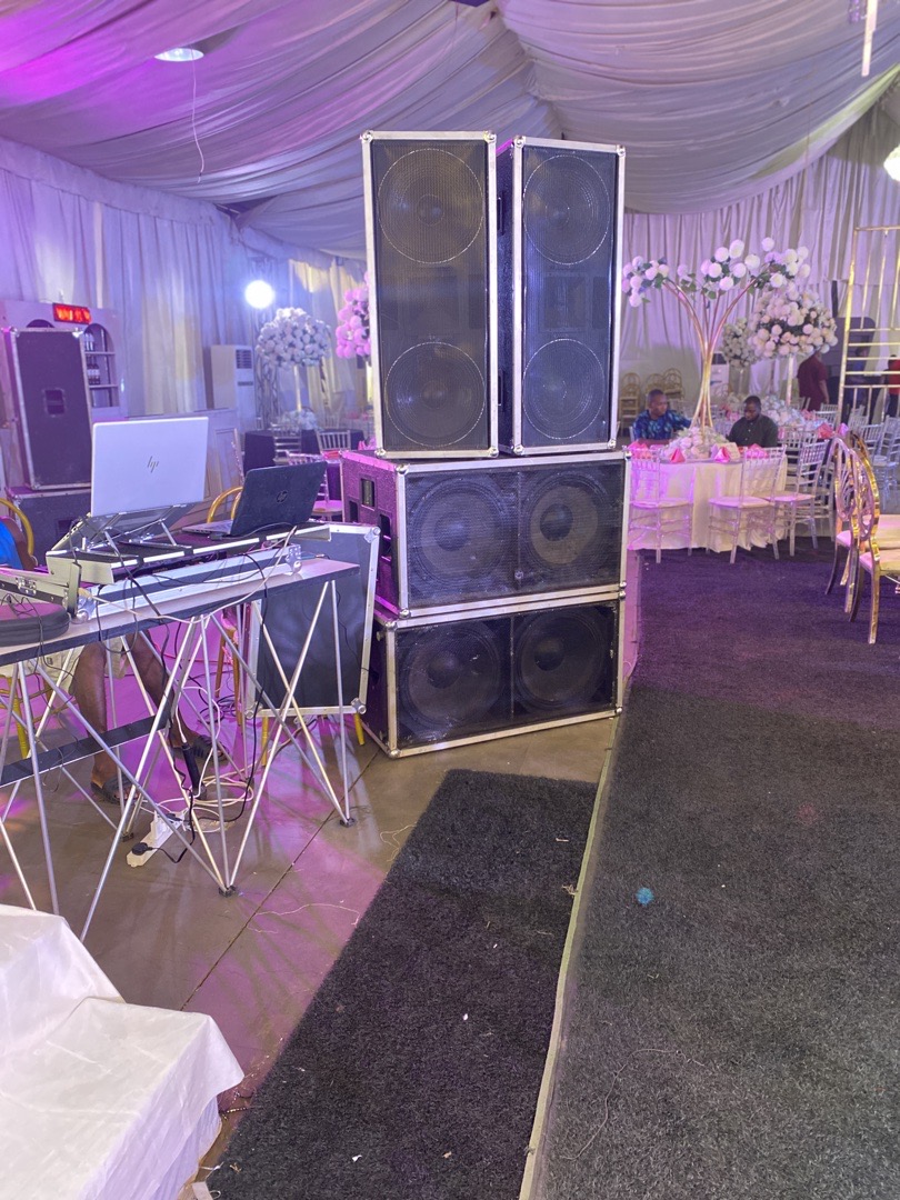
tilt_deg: -14.5
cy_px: 600
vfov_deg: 67.3
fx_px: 901
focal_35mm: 26
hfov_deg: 53.1
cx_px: 450
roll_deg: +1.2
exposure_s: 1/33
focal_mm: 4.25
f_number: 1.8
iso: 500
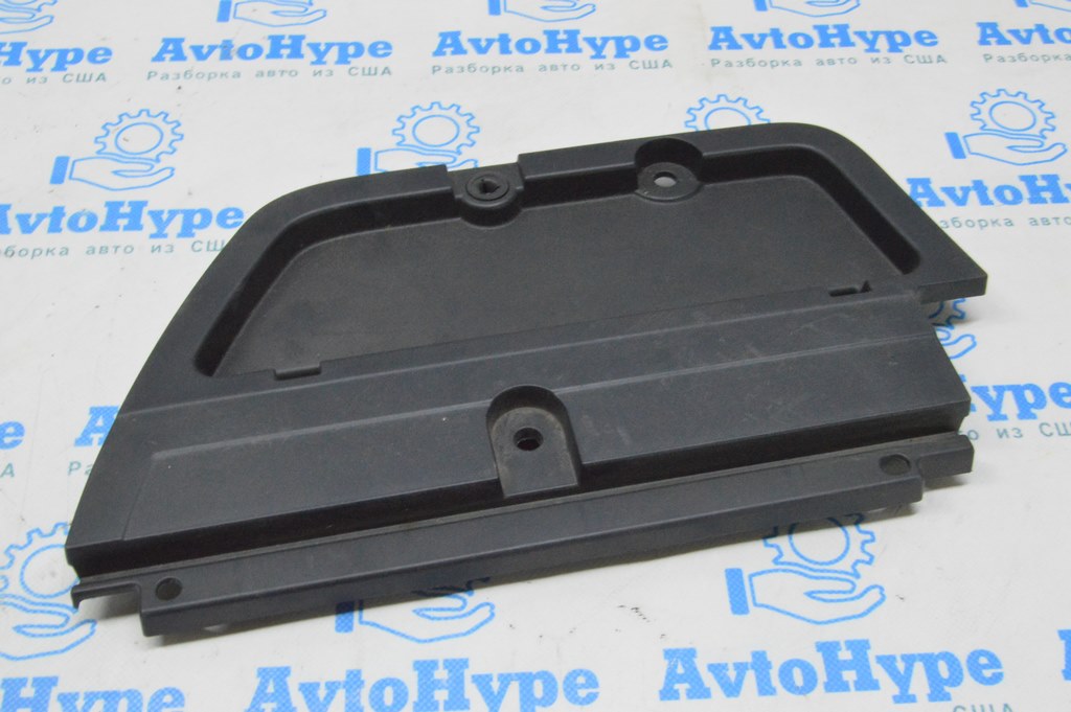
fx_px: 1338
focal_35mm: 45
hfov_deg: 43.6
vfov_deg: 29.8
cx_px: 536
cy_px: 356
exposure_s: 1/15
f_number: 20
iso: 6400
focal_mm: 30
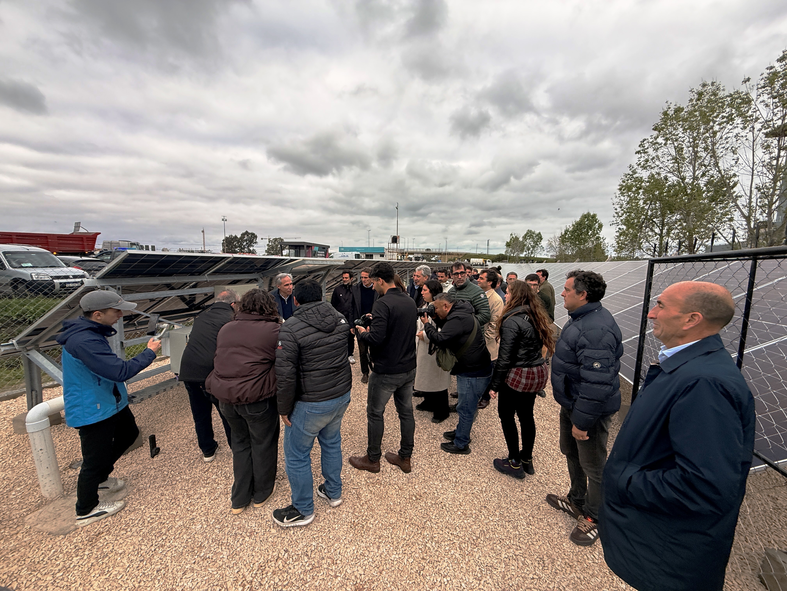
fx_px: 318
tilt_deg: -6.9
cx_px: 394
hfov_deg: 102.1
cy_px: 296
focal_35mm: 14
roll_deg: -1.7
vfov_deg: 85.7
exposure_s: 1/701
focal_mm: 2.22
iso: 50
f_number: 2.2
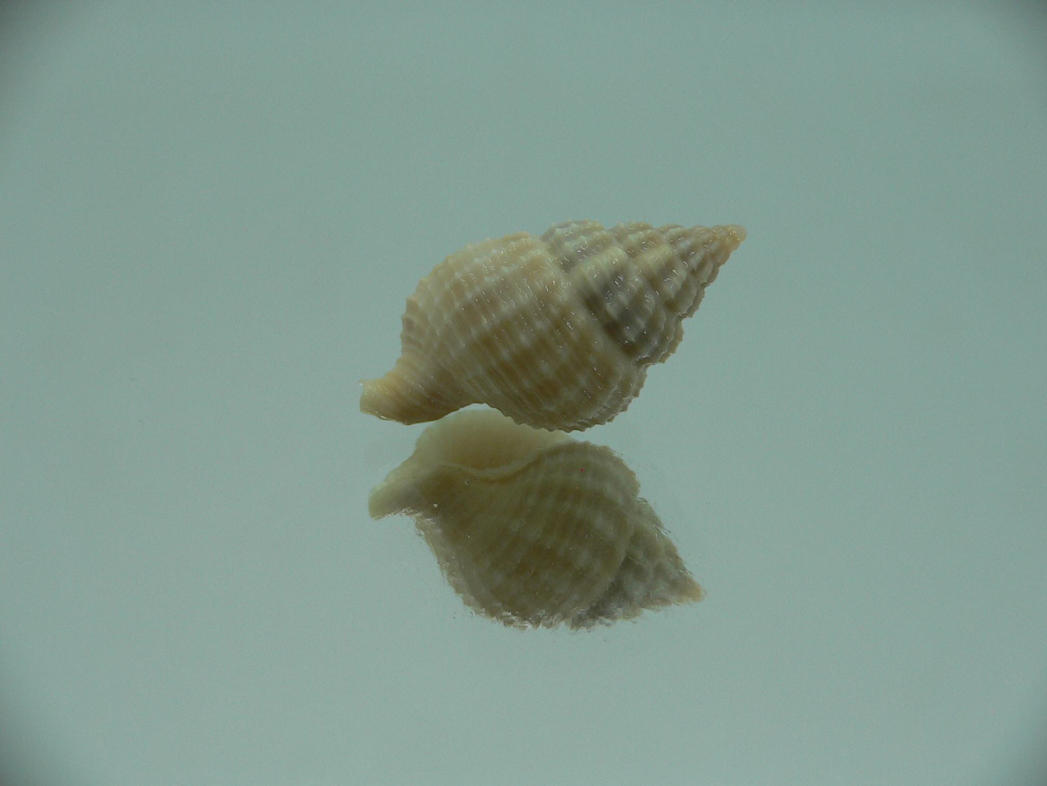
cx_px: 524
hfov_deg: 52.6
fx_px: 1059
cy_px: 393
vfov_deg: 40.7
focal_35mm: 35
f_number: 2.8
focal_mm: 4.6
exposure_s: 1/60
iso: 80
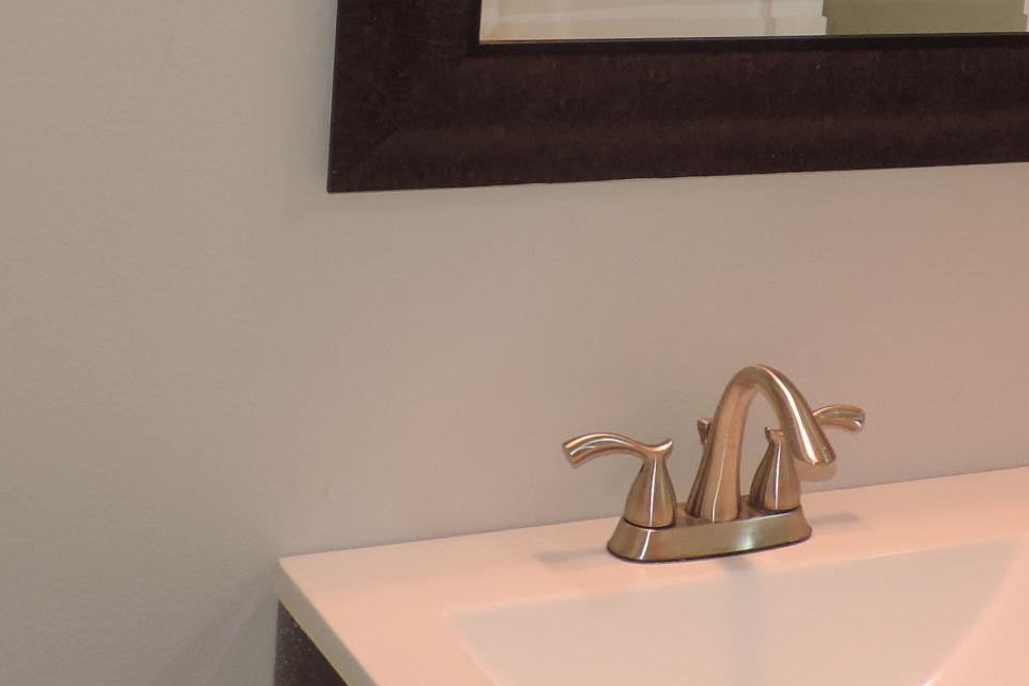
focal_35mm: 90
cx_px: 676
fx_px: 2572
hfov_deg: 22.5
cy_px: 40
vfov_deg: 15.0
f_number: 3.1
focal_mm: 4.9
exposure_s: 1/30
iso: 200
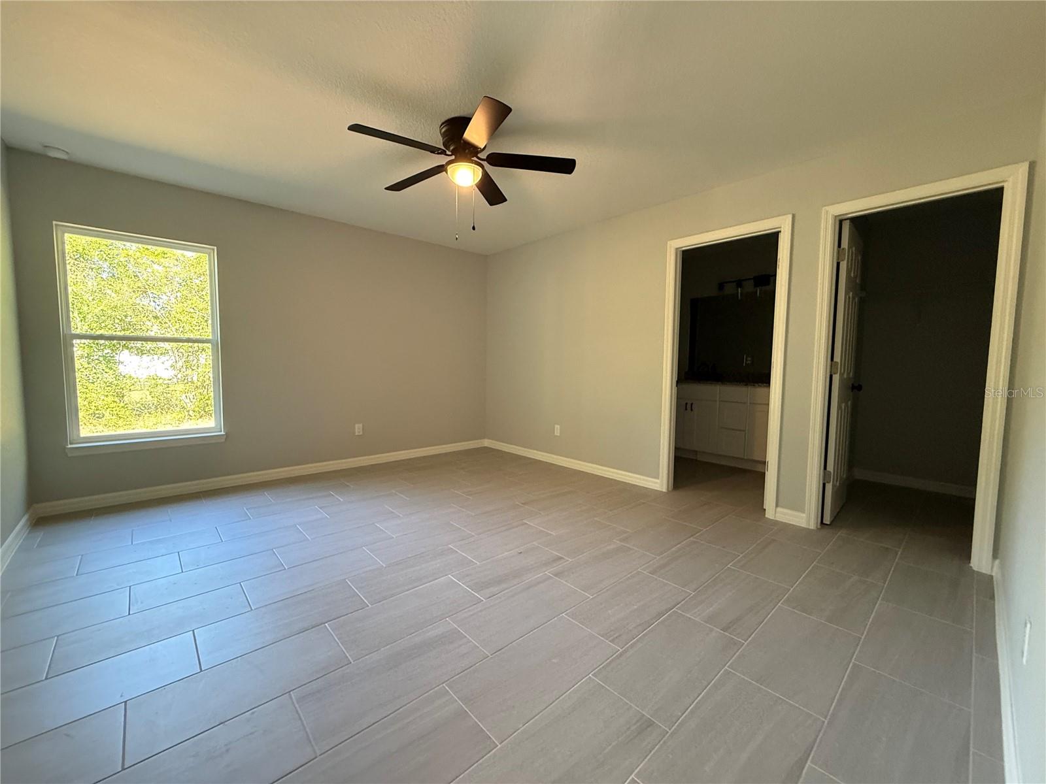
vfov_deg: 85.7
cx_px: 523
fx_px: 423
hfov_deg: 102.1
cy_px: 392
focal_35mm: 14
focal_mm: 2.22
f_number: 2.2
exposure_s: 1/60
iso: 500
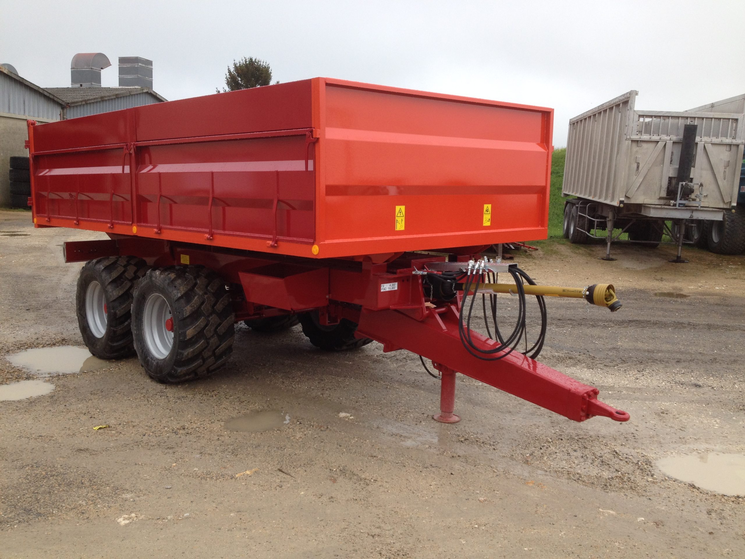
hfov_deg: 52.6
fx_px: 753
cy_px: 280
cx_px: 372
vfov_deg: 40.7
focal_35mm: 35
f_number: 2.4
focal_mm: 4.28
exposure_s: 1/386
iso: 50
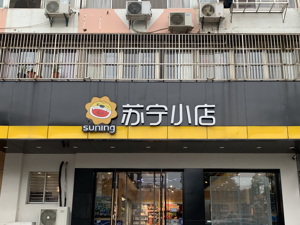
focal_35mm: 36
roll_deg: -0.2
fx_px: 312
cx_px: 158
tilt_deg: +13.7
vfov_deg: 39.3
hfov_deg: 51.3
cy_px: 146
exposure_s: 1/121
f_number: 1.8
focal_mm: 4.25
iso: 40
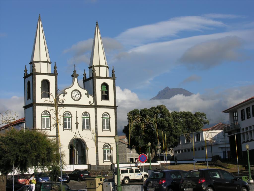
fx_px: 572
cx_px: 127
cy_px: 96
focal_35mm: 78
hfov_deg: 25.0
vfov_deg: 18.9
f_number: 7.6
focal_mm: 19.8
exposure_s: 1/230
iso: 50
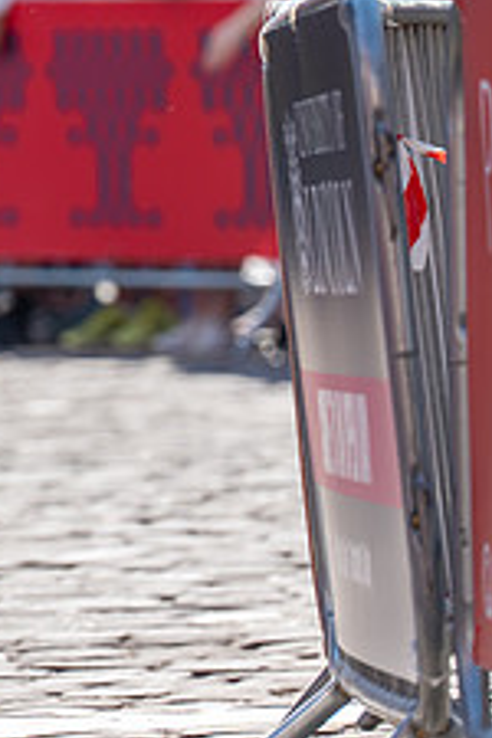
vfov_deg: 3.6
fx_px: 11807
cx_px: -434
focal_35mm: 576
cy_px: 11
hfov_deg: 2.4
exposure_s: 1/1000
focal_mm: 178
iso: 160
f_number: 3.5
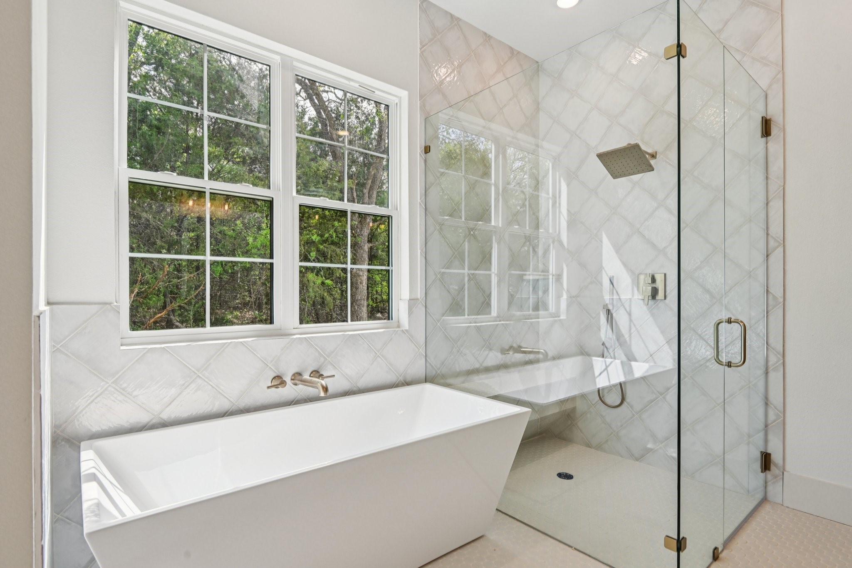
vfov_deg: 67.4
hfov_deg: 90.0
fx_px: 426
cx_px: 426
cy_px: 284
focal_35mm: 18
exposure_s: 1/320
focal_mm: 18
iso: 400
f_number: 8
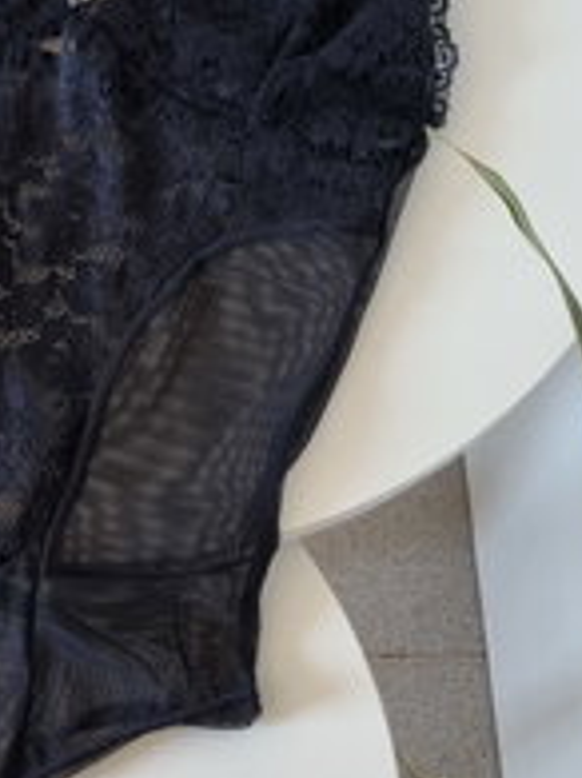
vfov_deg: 27.4
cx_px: -36
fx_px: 1593
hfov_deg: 19.9
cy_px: 353
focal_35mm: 71
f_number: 1.8
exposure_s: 1/120
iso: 200
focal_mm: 5.4
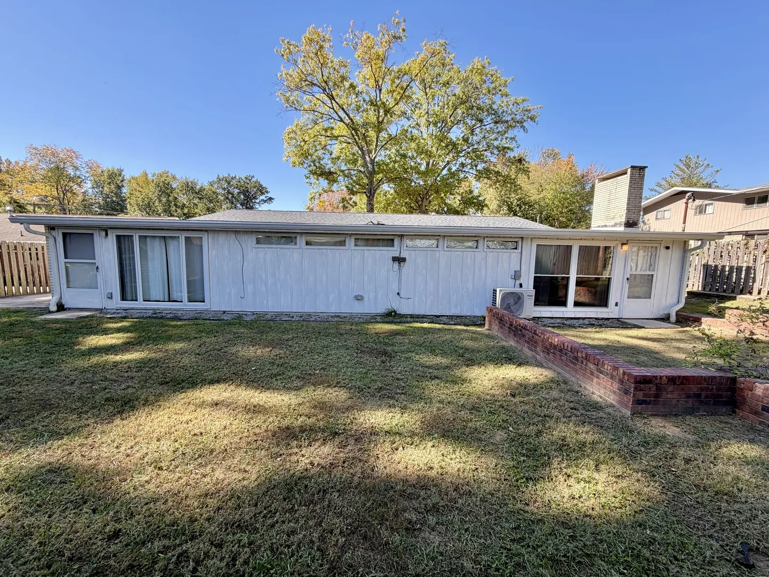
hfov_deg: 102.1
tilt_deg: -7.3
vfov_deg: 85.7
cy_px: 288
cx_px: 384
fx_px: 311
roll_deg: -0.9
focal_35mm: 14
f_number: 2.2
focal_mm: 2.22
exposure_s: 1/506
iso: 40
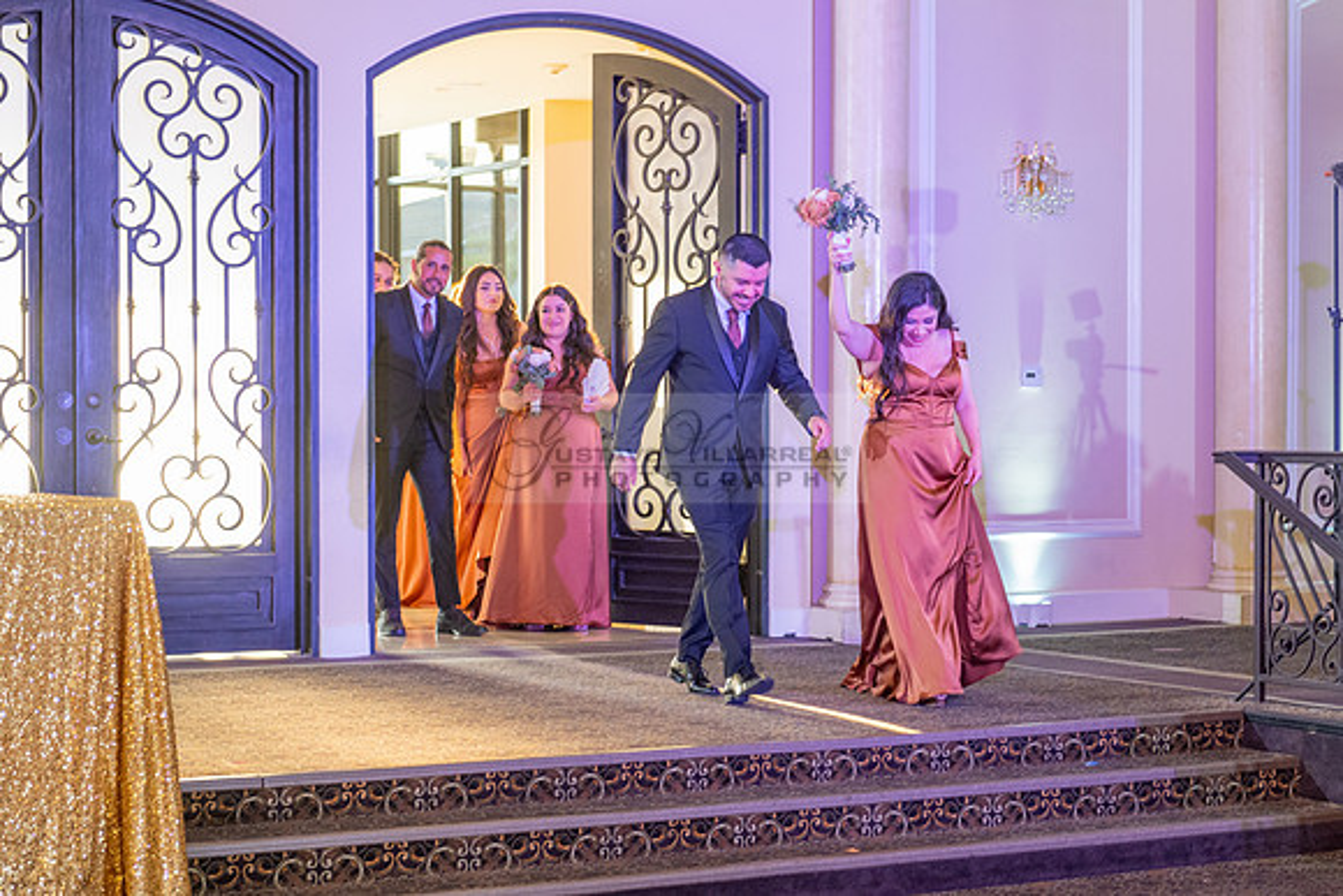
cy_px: 524
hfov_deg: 25.2
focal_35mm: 80
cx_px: 894
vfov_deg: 17.0
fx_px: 2989
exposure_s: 1/80
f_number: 4
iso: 800
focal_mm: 60
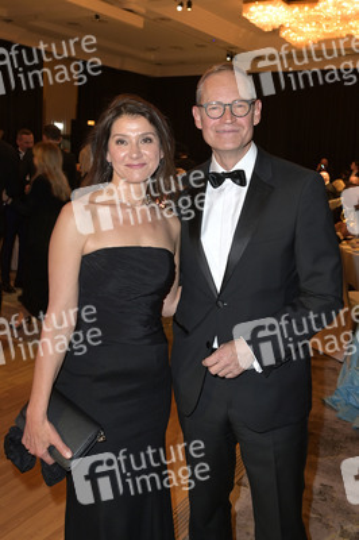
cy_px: 270
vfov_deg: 55.8
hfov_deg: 38.8
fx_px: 509
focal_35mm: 34
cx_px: 180
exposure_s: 1/40
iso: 2000
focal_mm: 34
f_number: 5
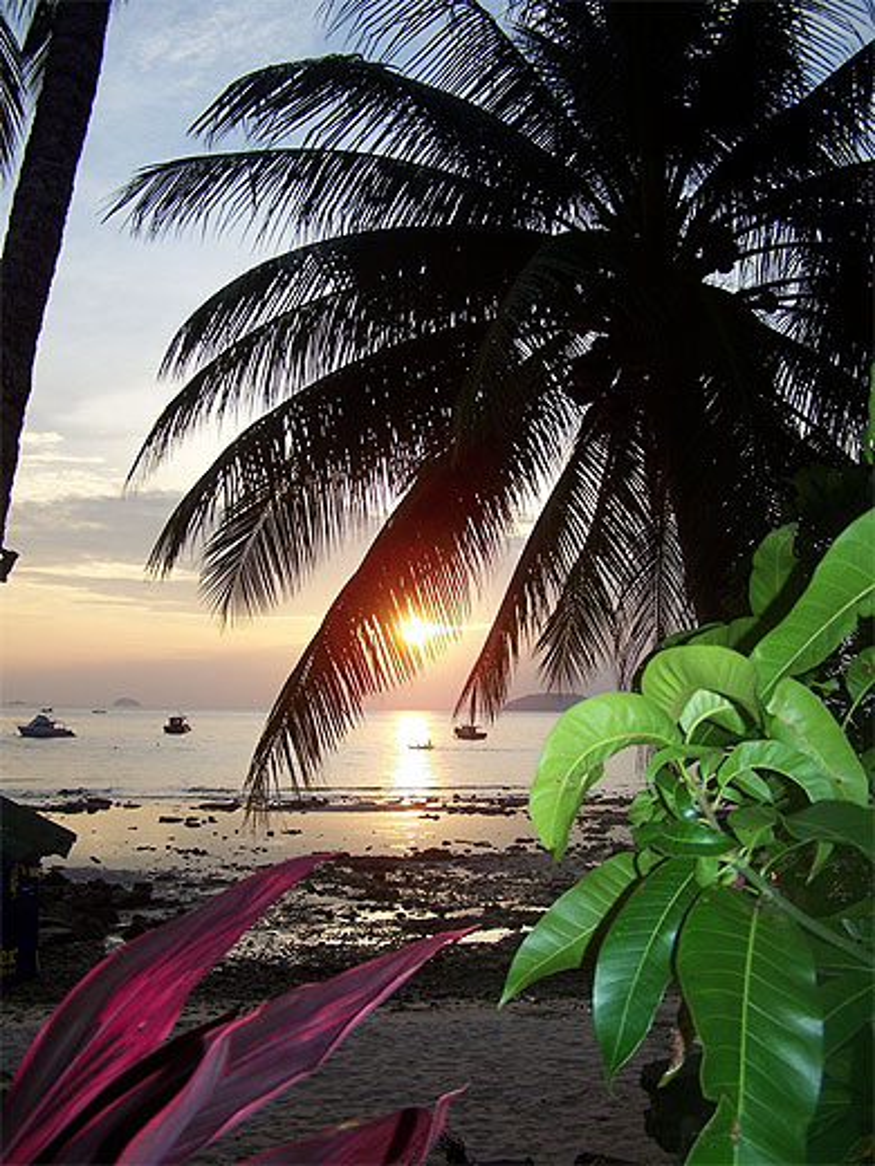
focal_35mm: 38
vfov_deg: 49.0
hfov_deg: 37.7
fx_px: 1281
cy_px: 583
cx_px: 438
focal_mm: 6.3
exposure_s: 1/320
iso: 64
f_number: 2.8
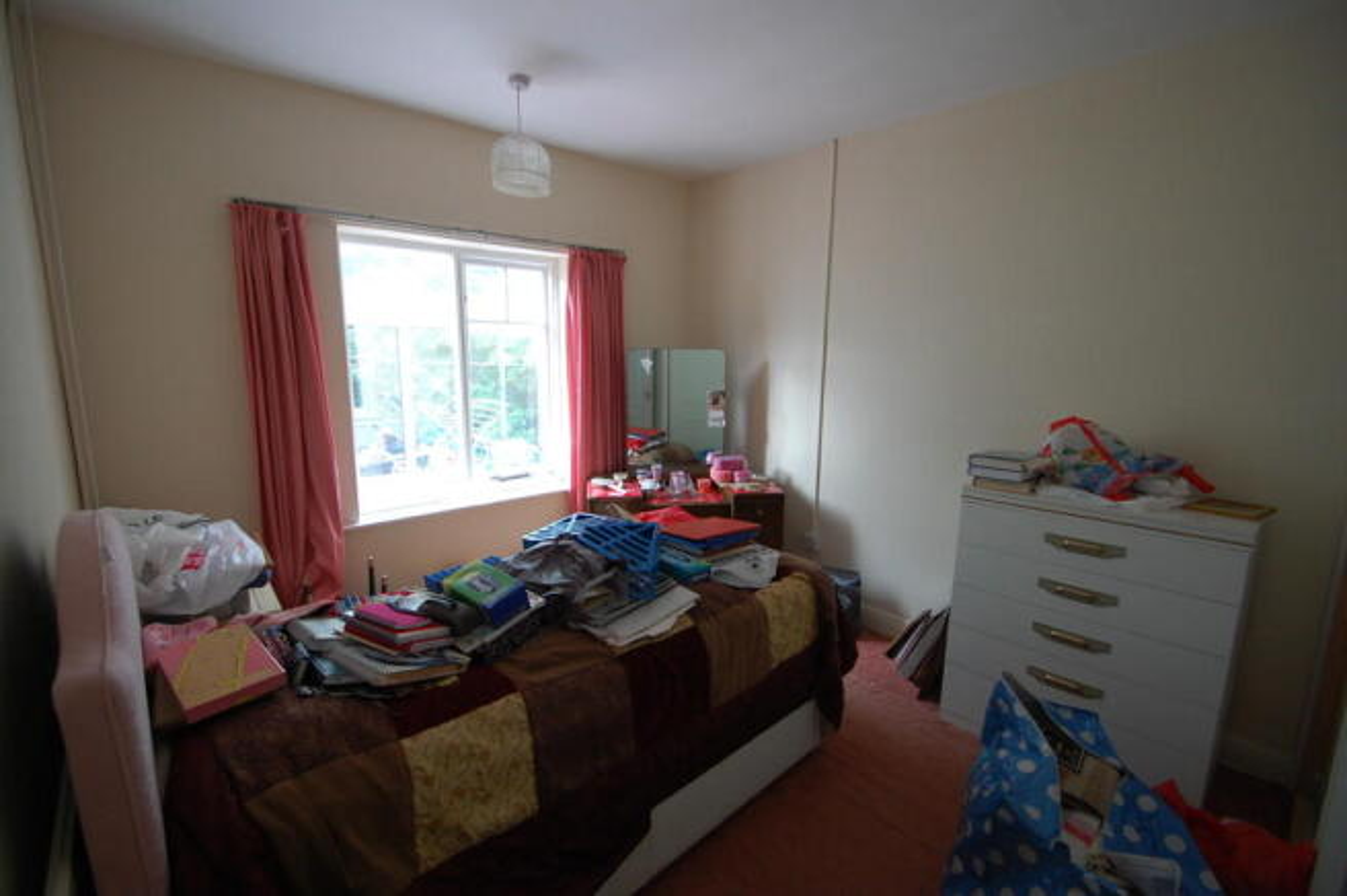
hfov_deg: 100.4
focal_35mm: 15
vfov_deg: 77.2
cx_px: 674
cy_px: 448
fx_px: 561
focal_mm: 10
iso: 720
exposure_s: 1/30
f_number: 3.5
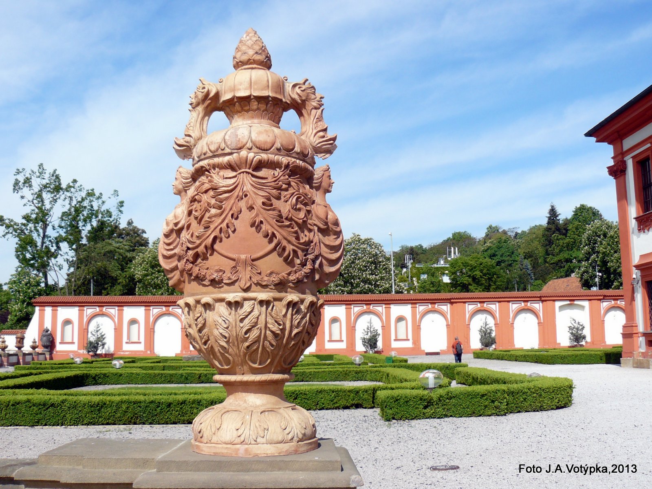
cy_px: 244
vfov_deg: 39.7
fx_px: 678
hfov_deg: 51.4
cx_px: 326
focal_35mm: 36
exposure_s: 1/1000
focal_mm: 6
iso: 100
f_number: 3.2
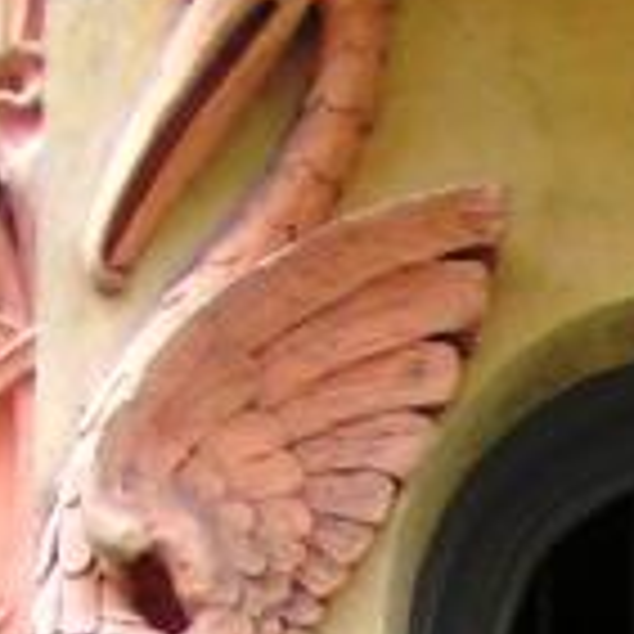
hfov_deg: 6.0
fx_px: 5968
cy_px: 1875
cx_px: 1057
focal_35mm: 288
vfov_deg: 5.7
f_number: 3.5
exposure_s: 1/50
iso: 50
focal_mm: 6.9
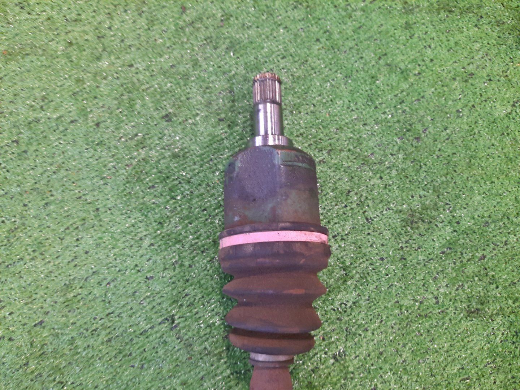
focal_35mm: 25
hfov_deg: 69.4
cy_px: 195
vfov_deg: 54.9
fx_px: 376
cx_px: 260
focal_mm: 4.6
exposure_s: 1/25
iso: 348
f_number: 2
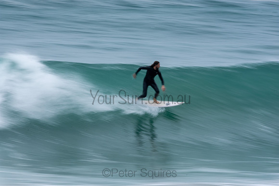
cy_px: 93
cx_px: 140
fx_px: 5814
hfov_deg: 2.7
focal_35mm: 750
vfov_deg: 1.8
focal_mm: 500
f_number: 22
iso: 100
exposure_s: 1/20
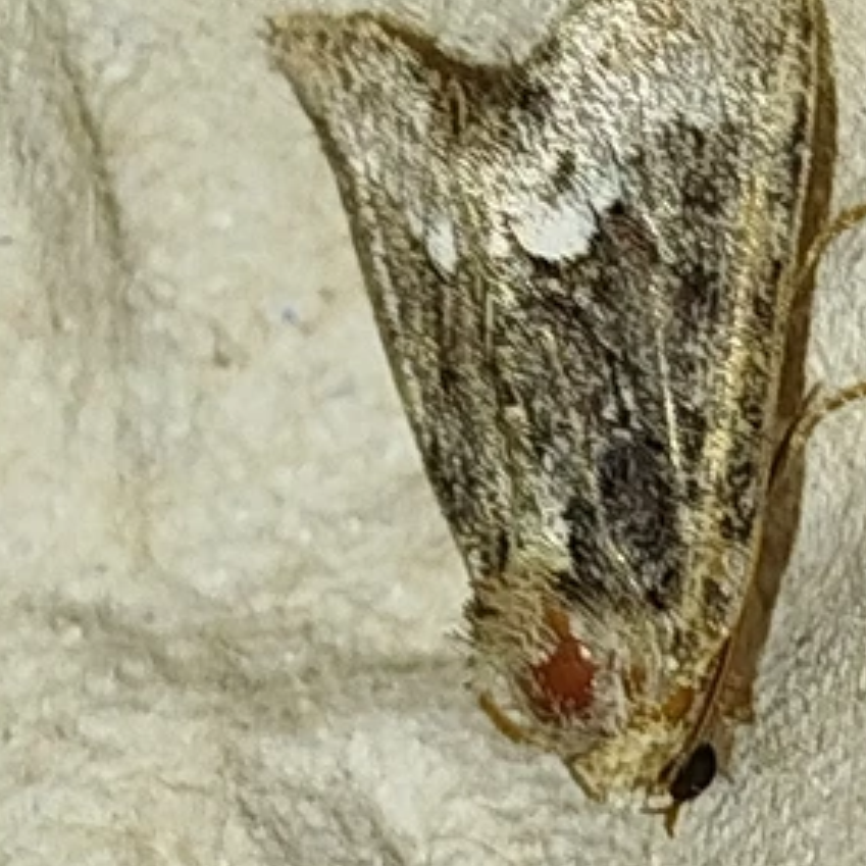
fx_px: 5831
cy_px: 435
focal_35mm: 206
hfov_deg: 8.5
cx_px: 643
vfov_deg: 8.5
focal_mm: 5.31
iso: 64
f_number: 1.7
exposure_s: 1/50
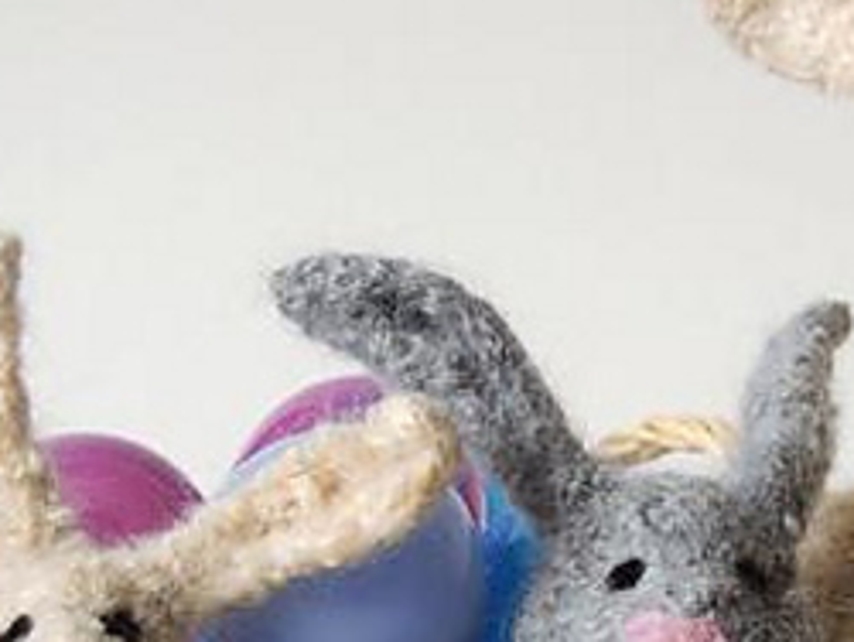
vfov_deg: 12.8
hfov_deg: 17.0
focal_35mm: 115
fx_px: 2840
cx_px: 646
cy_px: 591
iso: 100
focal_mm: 8.1
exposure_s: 1/30
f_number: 3.5
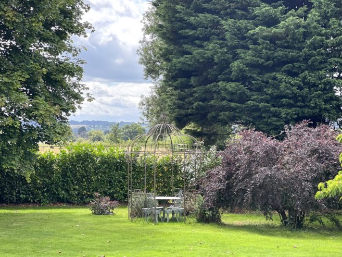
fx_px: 889
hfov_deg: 21.8
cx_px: 190
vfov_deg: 16.4
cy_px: 111
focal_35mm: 90
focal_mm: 9
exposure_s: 1/179
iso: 25
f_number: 2.8
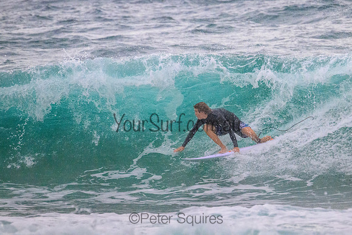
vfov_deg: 1.8
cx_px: 210
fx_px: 7344
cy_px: 88
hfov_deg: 2.7
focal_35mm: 751
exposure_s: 1/2000
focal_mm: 600
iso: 8000
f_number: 11
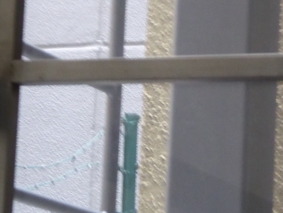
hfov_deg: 6.8
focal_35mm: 292
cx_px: 137
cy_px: 105
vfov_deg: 5.1
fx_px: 2387
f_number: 5.1
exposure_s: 1/10
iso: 800
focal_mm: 20.6
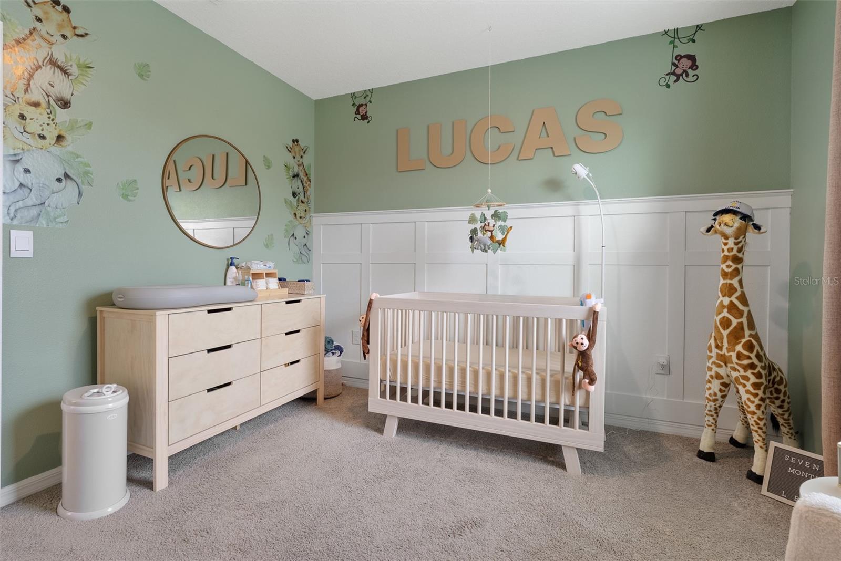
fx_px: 374
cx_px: 420
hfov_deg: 96.7
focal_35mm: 16
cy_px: 280
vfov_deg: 73.8
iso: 250
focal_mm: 16
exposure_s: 1/6
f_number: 9
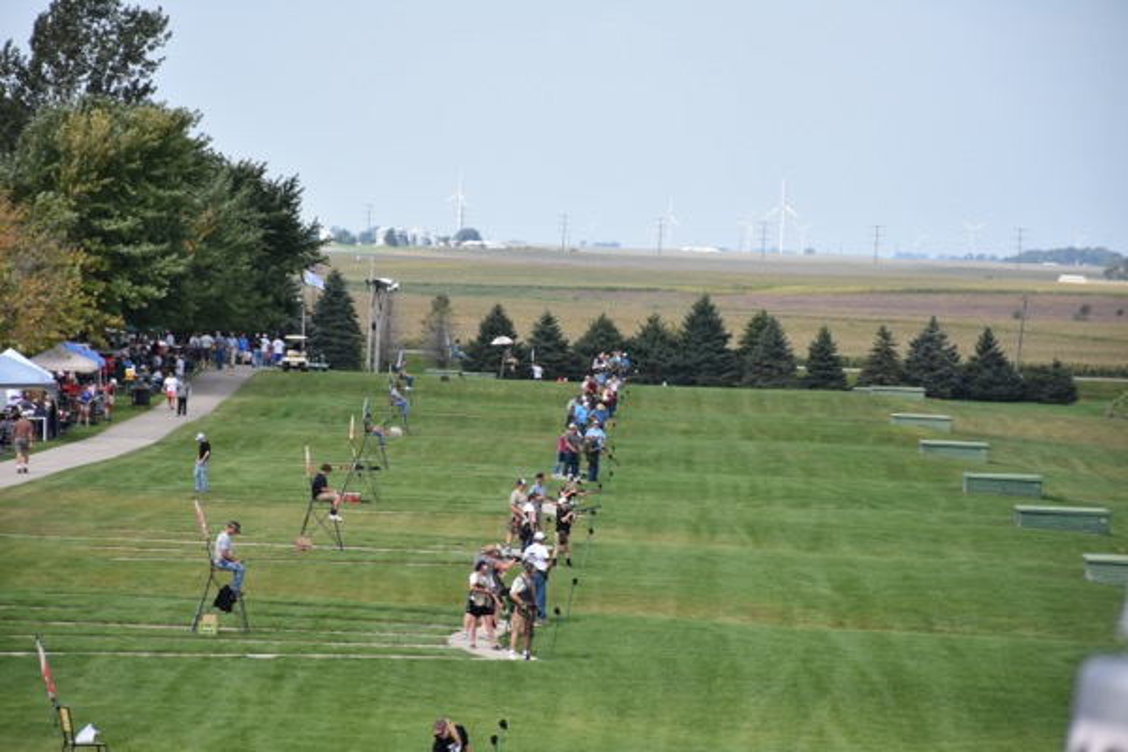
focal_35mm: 210
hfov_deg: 9.8
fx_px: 6579
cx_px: 564
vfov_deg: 6.5
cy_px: 376
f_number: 8
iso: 400
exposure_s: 1/1000
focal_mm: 140
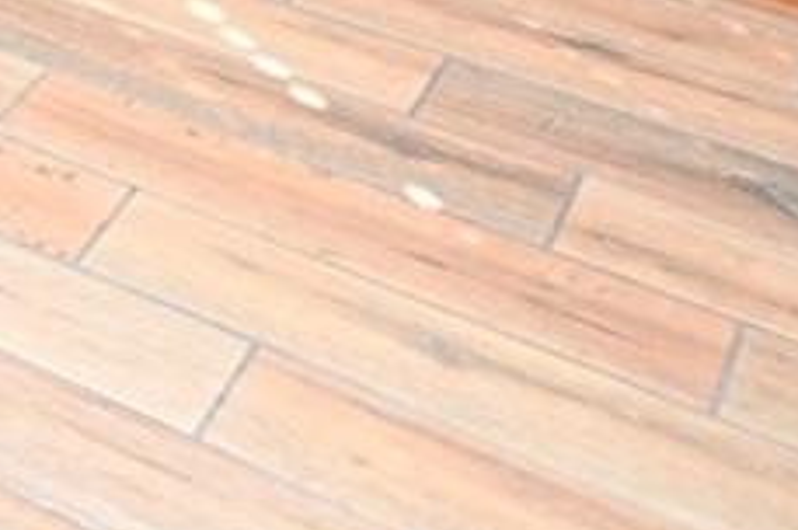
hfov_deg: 12.2
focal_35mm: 98
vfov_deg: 10.0
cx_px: -1453
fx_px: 2169
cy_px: -1102
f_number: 4
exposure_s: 1/60
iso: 200
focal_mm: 14
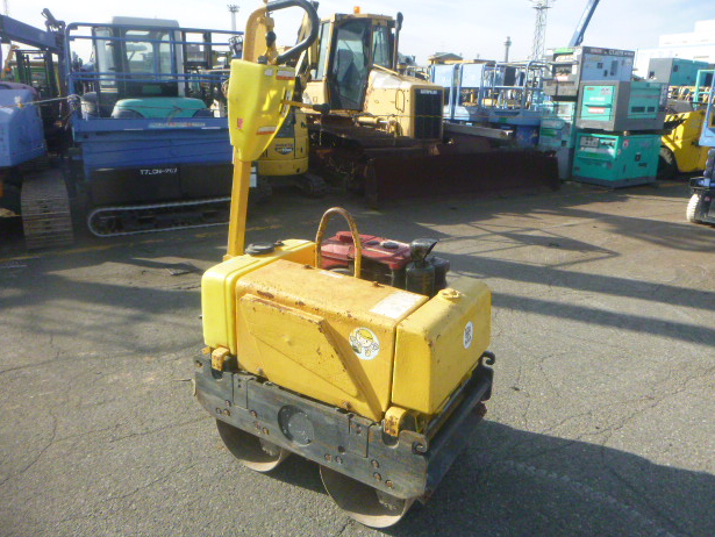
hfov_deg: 67.3
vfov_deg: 53.1
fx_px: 537
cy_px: 259
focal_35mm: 26
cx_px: 348
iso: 400
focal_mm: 4.5
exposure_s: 1/1300
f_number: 9
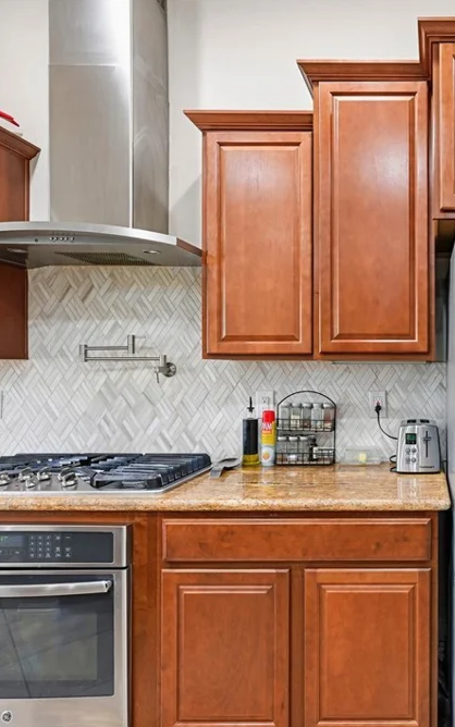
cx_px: 430
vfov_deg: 72.5
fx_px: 496
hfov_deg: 43.8
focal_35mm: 25
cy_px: 369
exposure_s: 1/30
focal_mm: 16
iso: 500
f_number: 9
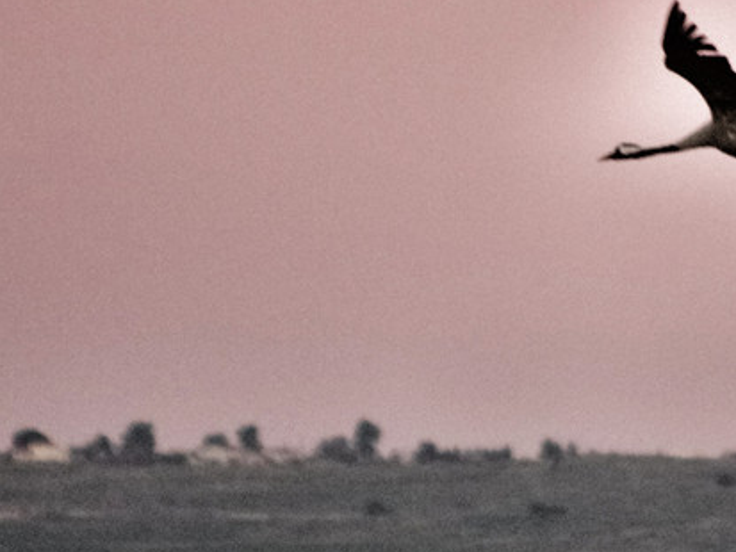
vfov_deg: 1.5
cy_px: 210
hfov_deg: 2.0
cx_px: 672
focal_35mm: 1004
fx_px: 21353
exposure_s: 1/500
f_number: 5.6
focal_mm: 320
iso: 6400
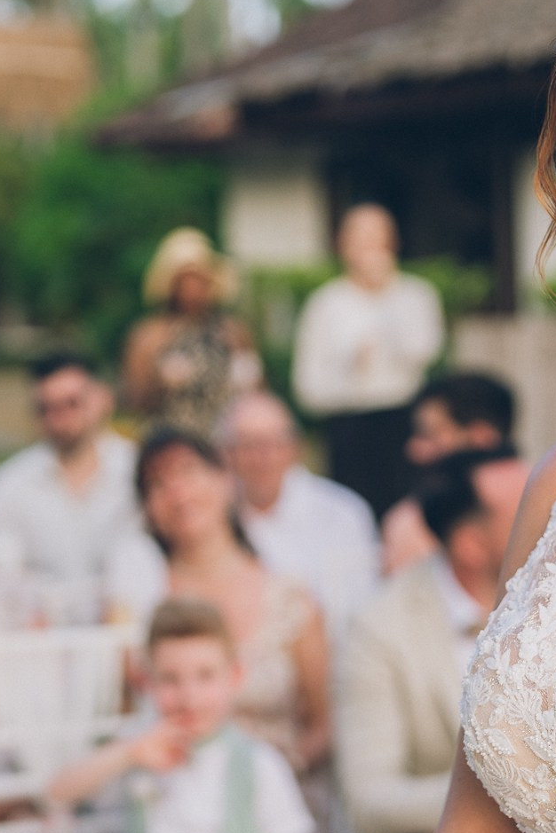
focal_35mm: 109
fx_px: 2525
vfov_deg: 18.7
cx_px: 163
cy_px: 355
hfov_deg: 12.5
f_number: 2
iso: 100
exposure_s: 1/640
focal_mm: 50
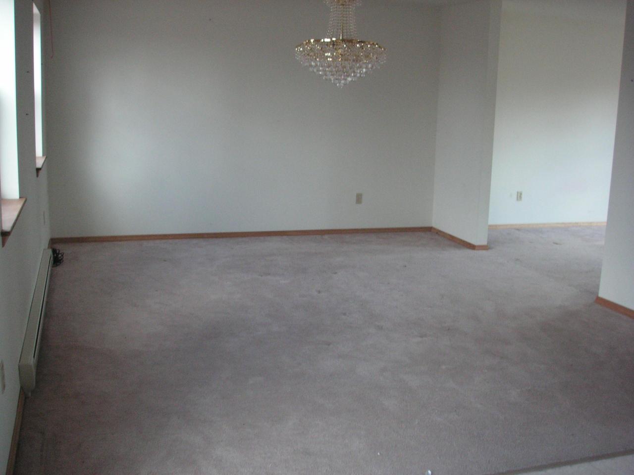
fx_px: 696
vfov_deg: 37.7
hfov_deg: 49.0
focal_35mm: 38
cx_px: 317
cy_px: 238
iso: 160
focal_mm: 6.3
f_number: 3.3
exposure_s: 1/45
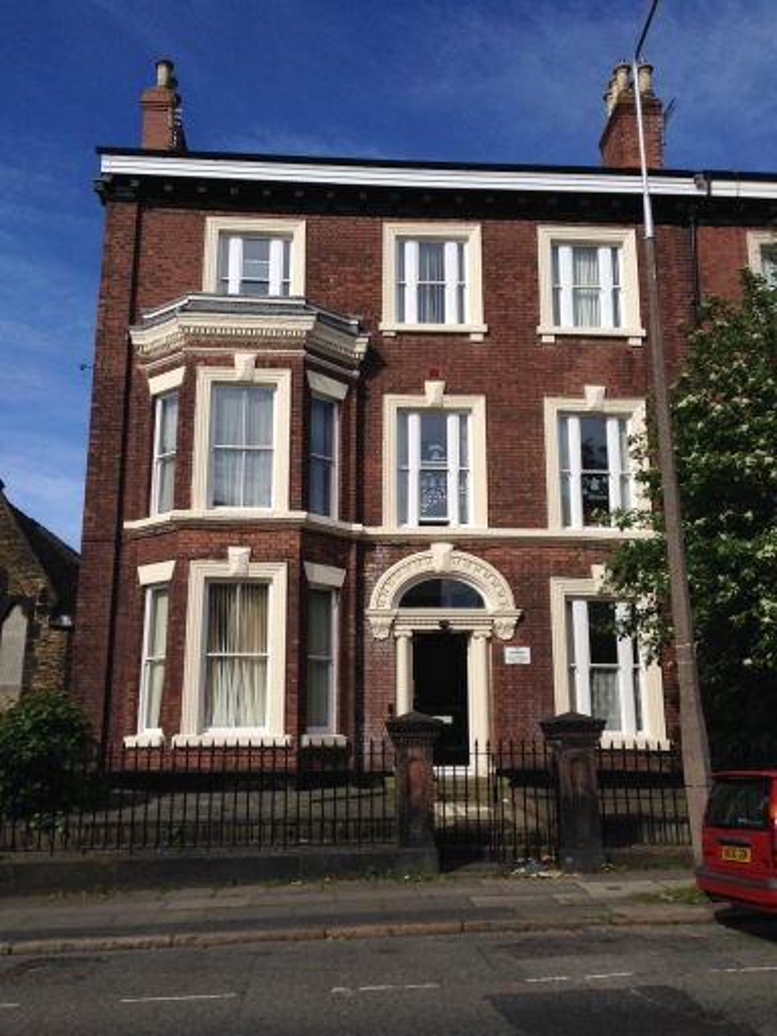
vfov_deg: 55.4
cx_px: 388
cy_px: 518
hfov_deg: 42.9
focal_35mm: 33
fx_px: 988
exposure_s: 1/2584
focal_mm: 4.12
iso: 50
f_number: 2.4
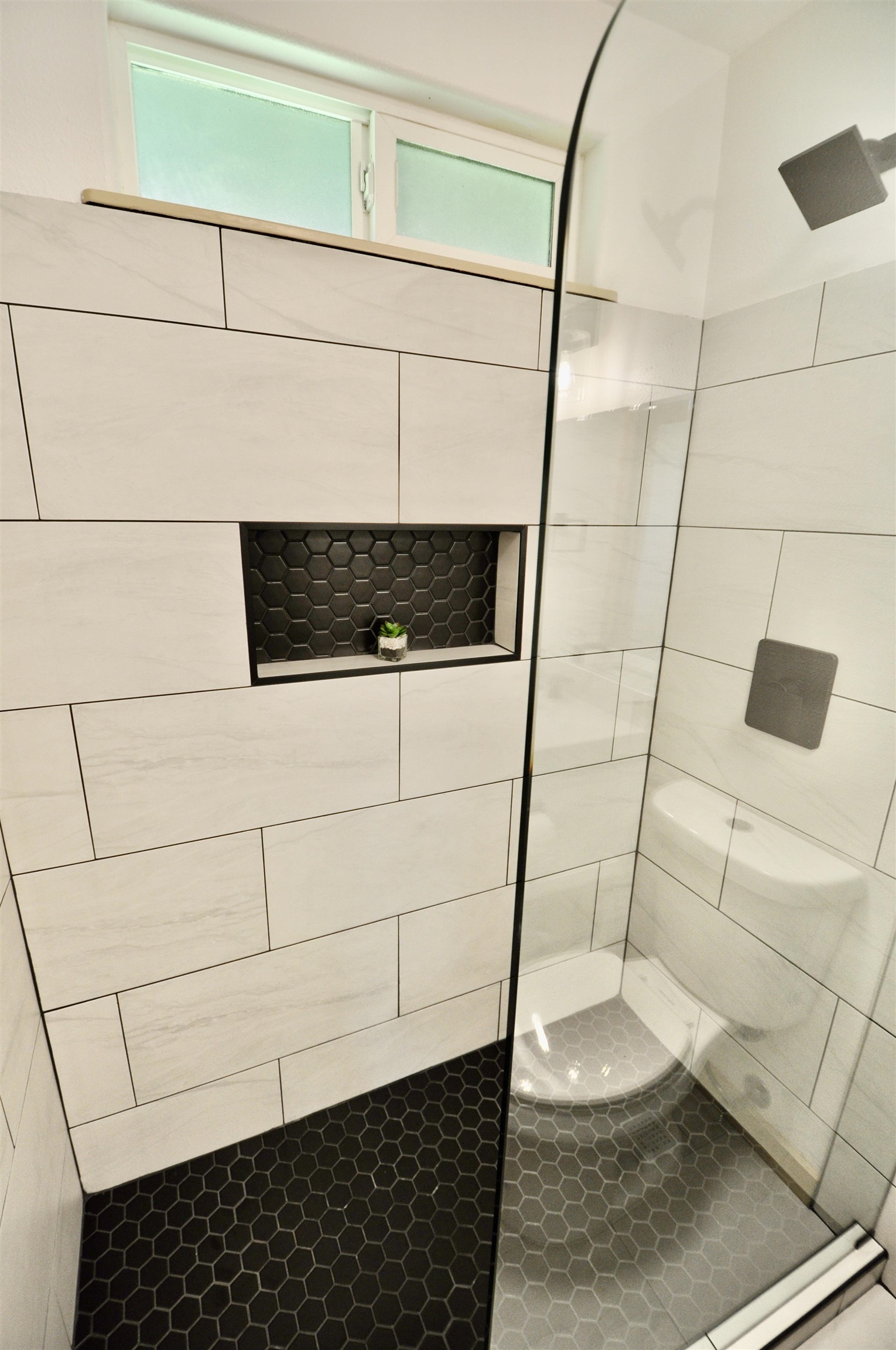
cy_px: 675
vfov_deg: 100.5
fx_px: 561
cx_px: 448
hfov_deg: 77.2
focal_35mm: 15
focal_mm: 10
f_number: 4
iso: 500
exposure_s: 1/60
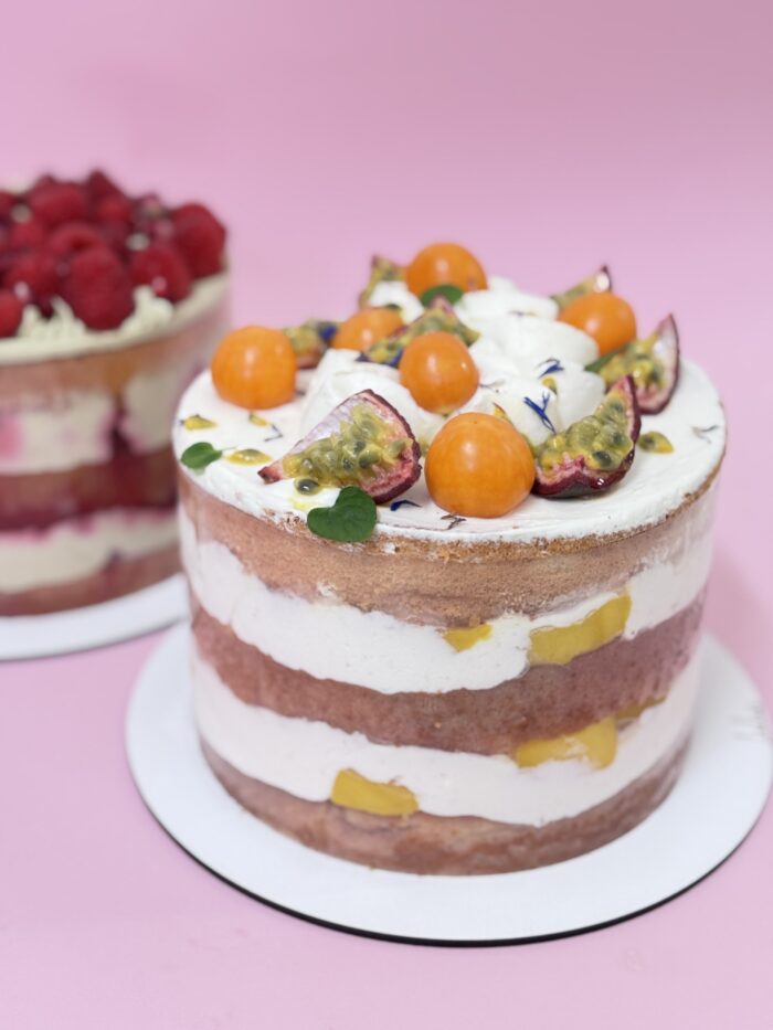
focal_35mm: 48
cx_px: 386
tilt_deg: -27.5
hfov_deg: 30.3
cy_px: 515
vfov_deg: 39.7
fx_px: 1429
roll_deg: -1.1
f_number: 1.78
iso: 200
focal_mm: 6.76
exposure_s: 1/50
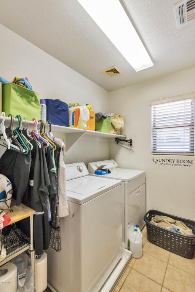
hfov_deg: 77.4
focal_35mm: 15
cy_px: 146
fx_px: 122
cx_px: 98
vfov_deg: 100.4
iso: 2500
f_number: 6.3
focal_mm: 15
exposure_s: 1/60
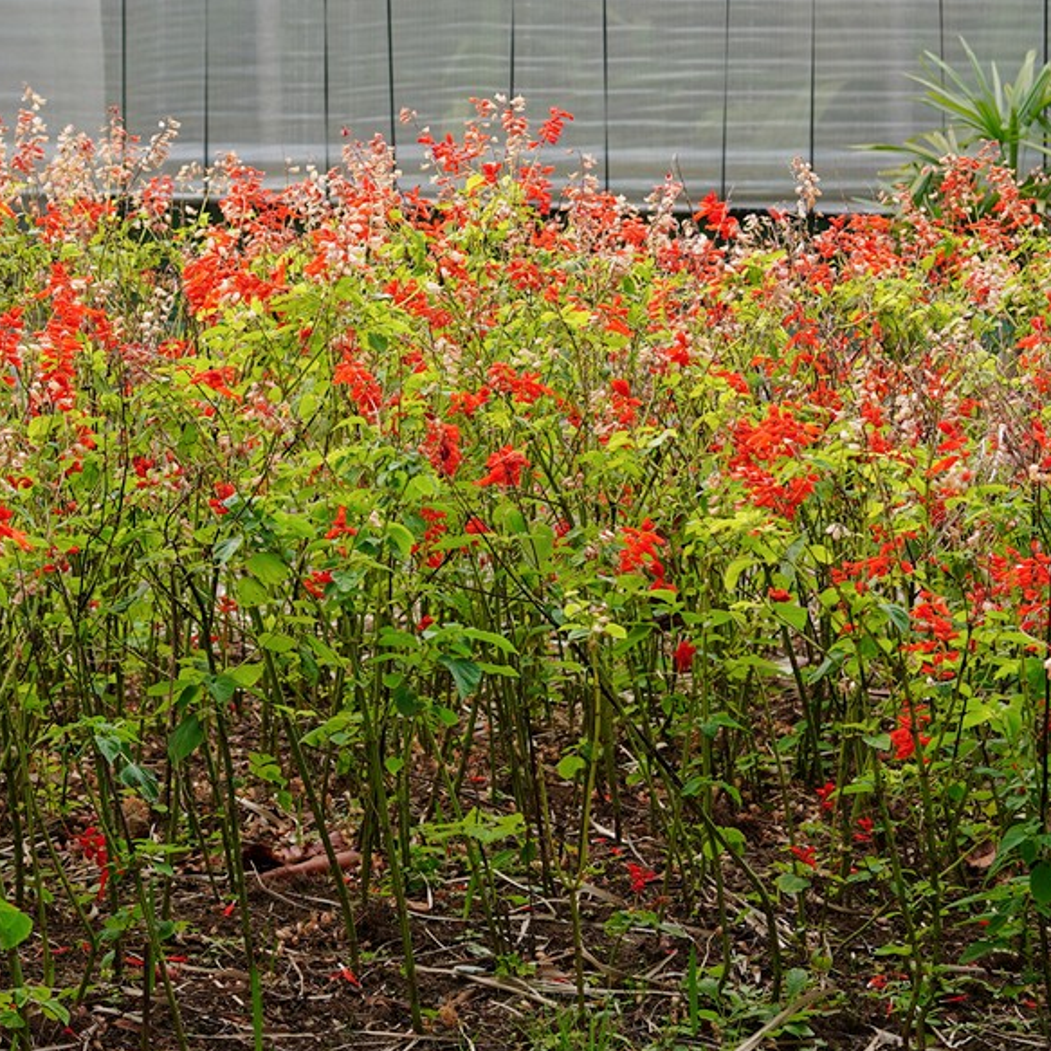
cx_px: 184
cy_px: 216
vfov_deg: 16.9
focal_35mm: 102
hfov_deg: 16.9
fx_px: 3504
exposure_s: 1/100
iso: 200
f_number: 3.5
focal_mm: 35
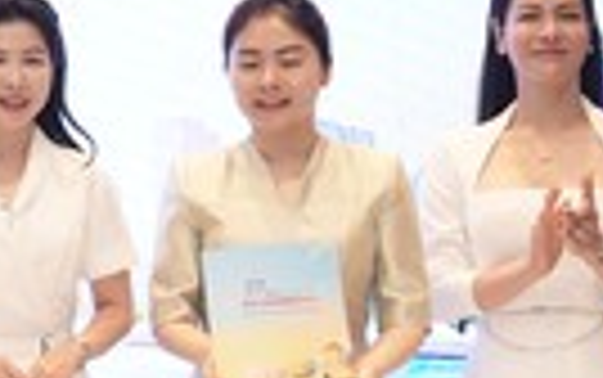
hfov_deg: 11.6
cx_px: -490
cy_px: 34
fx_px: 2730
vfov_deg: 7.9
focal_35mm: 166
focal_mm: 34
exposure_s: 1/100
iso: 500
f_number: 2.8
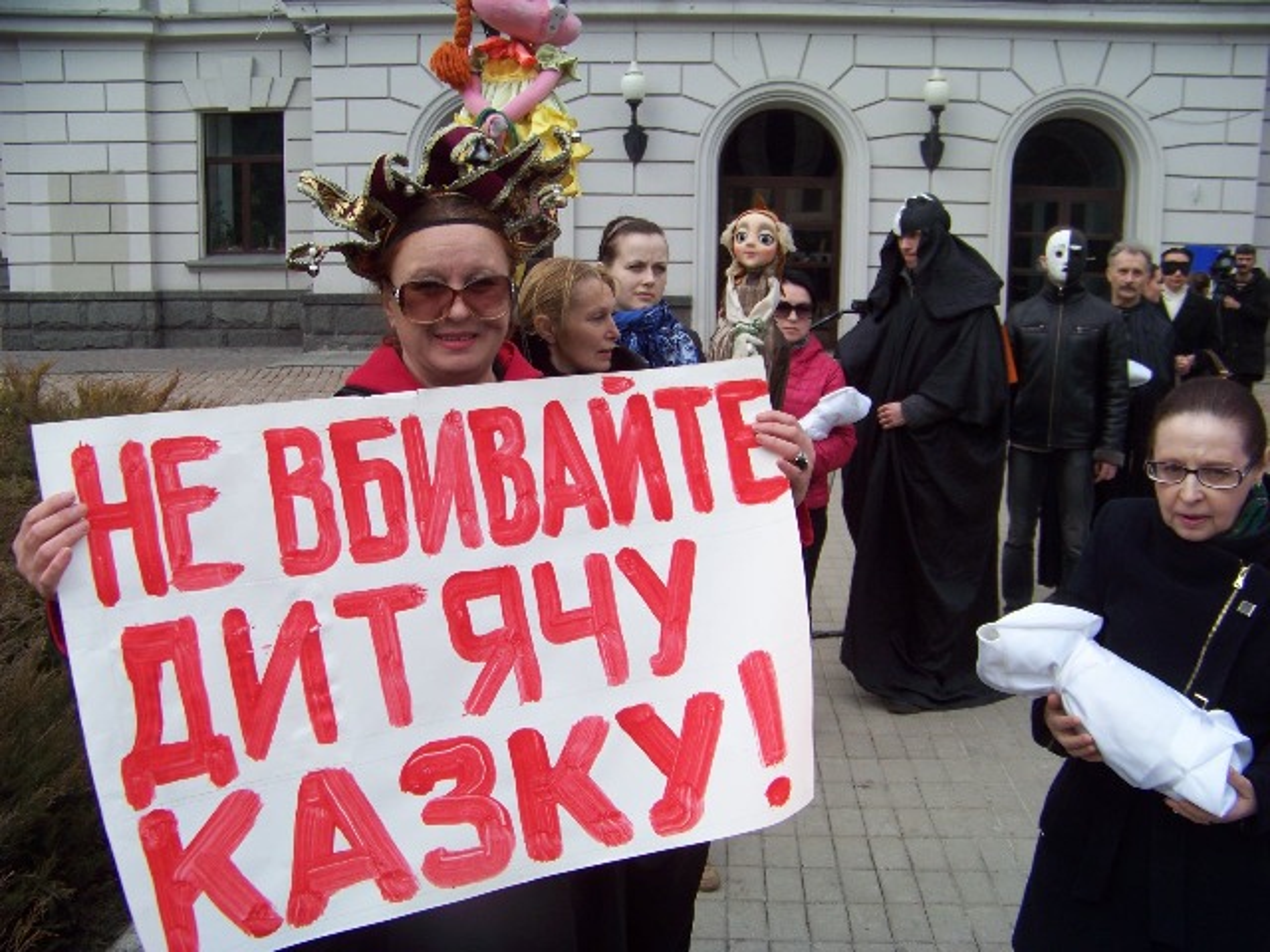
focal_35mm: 36
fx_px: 1321
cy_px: 476
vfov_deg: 39.7
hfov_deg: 51.4
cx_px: 635
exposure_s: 1/1000
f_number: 2.8
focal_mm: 5.85
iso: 71
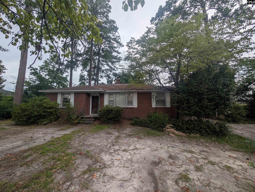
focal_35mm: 12
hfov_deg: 110.5
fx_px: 89
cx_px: 128
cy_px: 96
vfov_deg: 94.6
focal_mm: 2.02
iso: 57
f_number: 1.7
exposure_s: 1/813
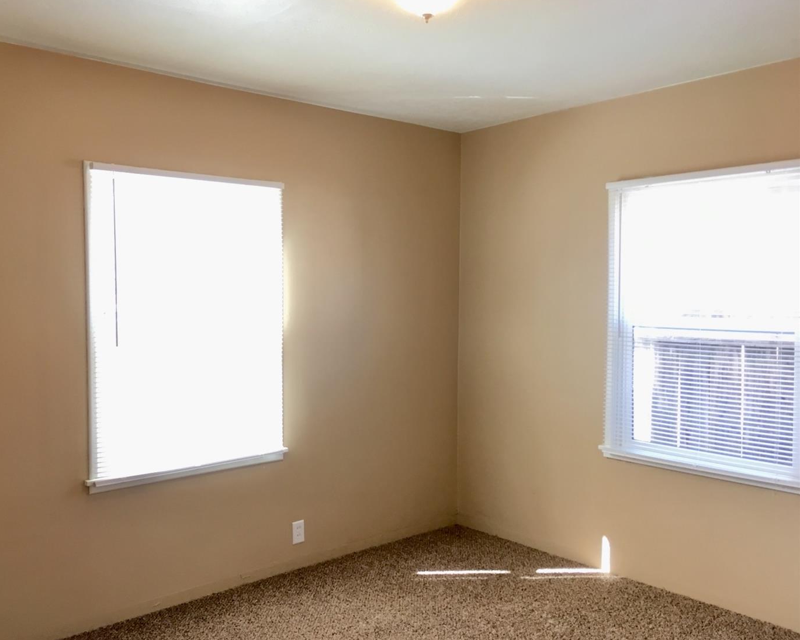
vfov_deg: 47.1
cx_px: 362
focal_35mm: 31
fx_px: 734
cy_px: 324
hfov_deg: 57.1
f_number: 2.2
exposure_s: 1/30
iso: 32
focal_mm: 4.15
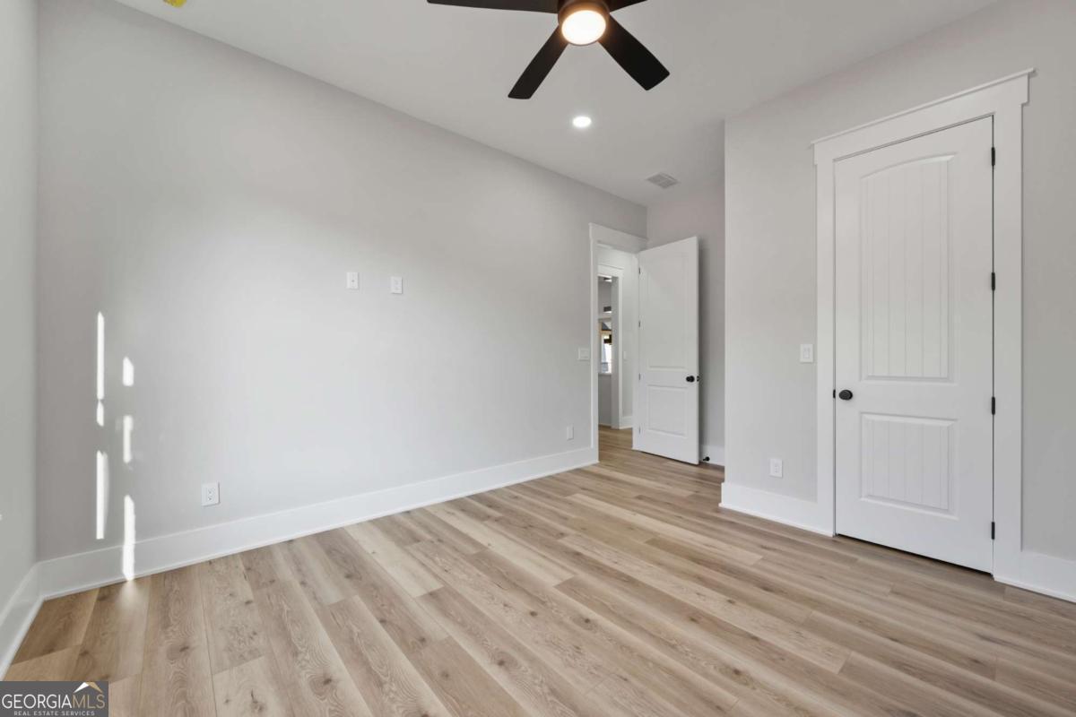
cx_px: 538
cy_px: 358
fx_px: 418
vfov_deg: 81.2
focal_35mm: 14
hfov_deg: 104.3
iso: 400
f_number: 8
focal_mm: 14
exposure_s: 1/20
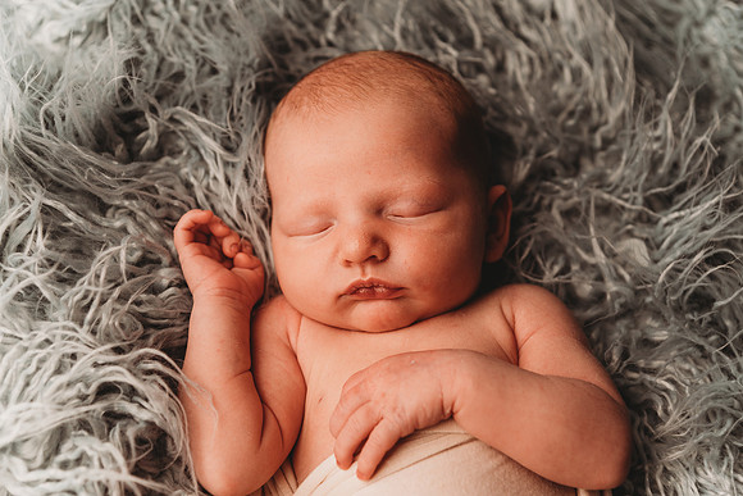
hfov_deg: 34.5
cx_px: 372
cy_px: 248
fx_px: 1197
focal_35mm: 58
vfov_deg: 23.4
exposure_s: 1/160
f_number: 4
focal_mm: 58
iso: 100
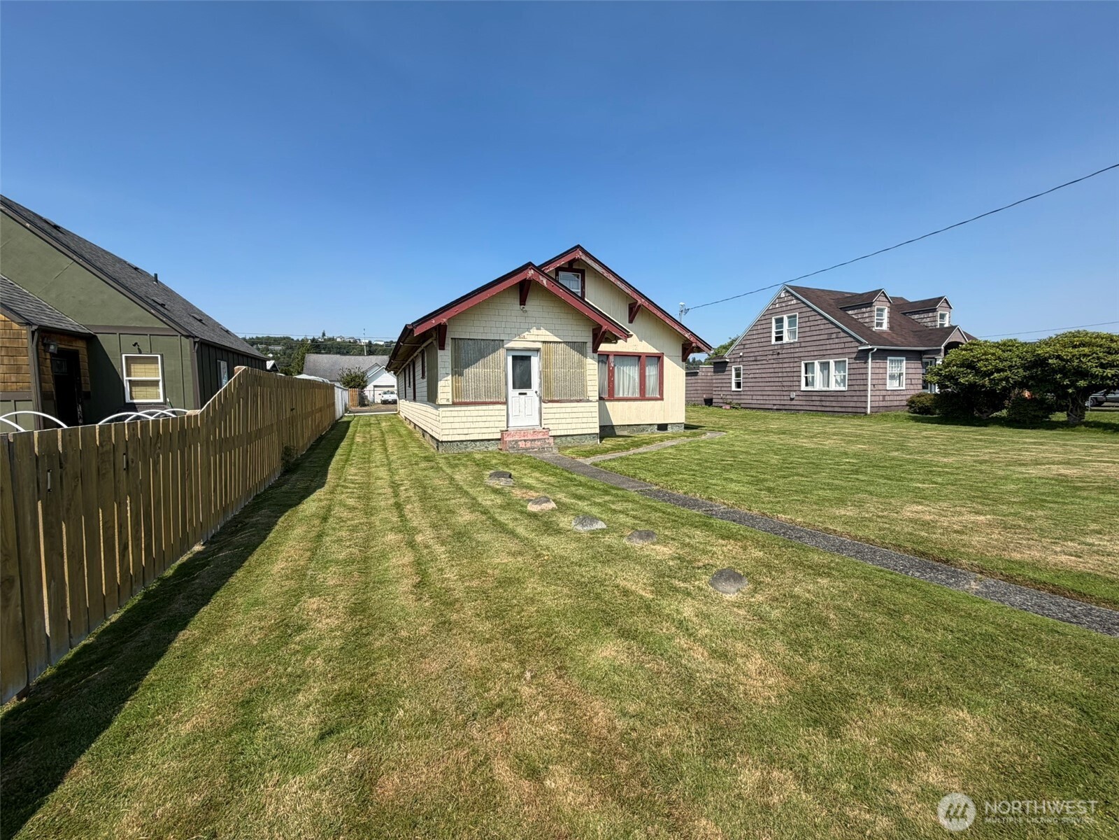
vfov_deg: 85.7
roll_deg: +0.9
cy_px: 420
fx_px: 453
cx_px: 560
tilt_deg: -3.7
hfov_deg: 102.1
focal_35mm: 14
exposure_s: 1/770
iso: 25
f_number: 2.2
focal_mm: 2.22
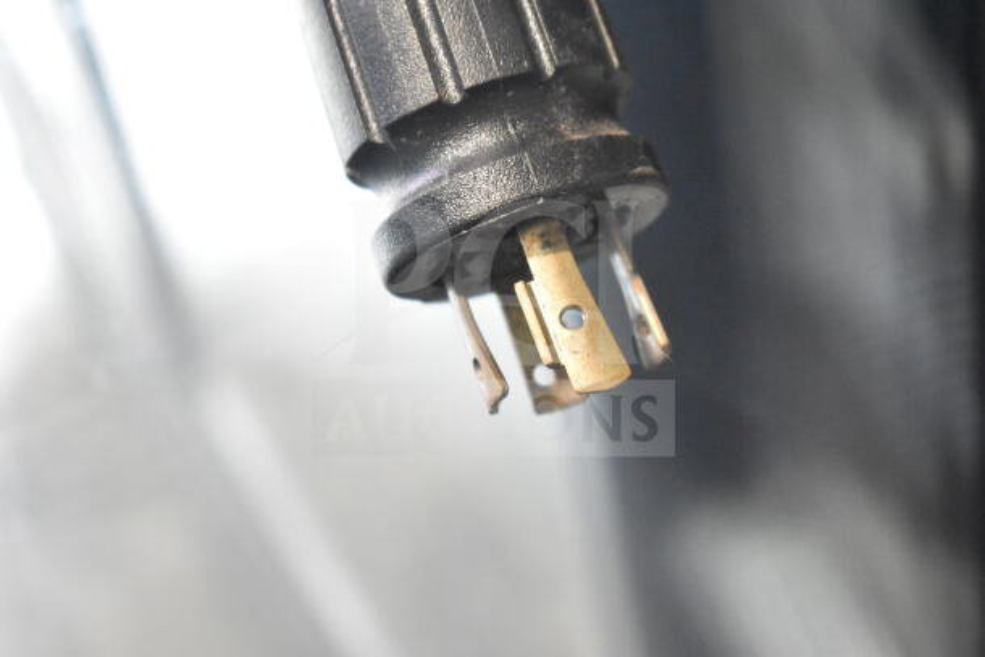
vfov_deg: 16.6
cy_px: 328
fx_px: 2258
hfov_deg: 24.6
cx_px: 492
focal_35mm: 82
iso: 9000
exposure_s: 1/100
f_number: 5.6
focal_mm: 55
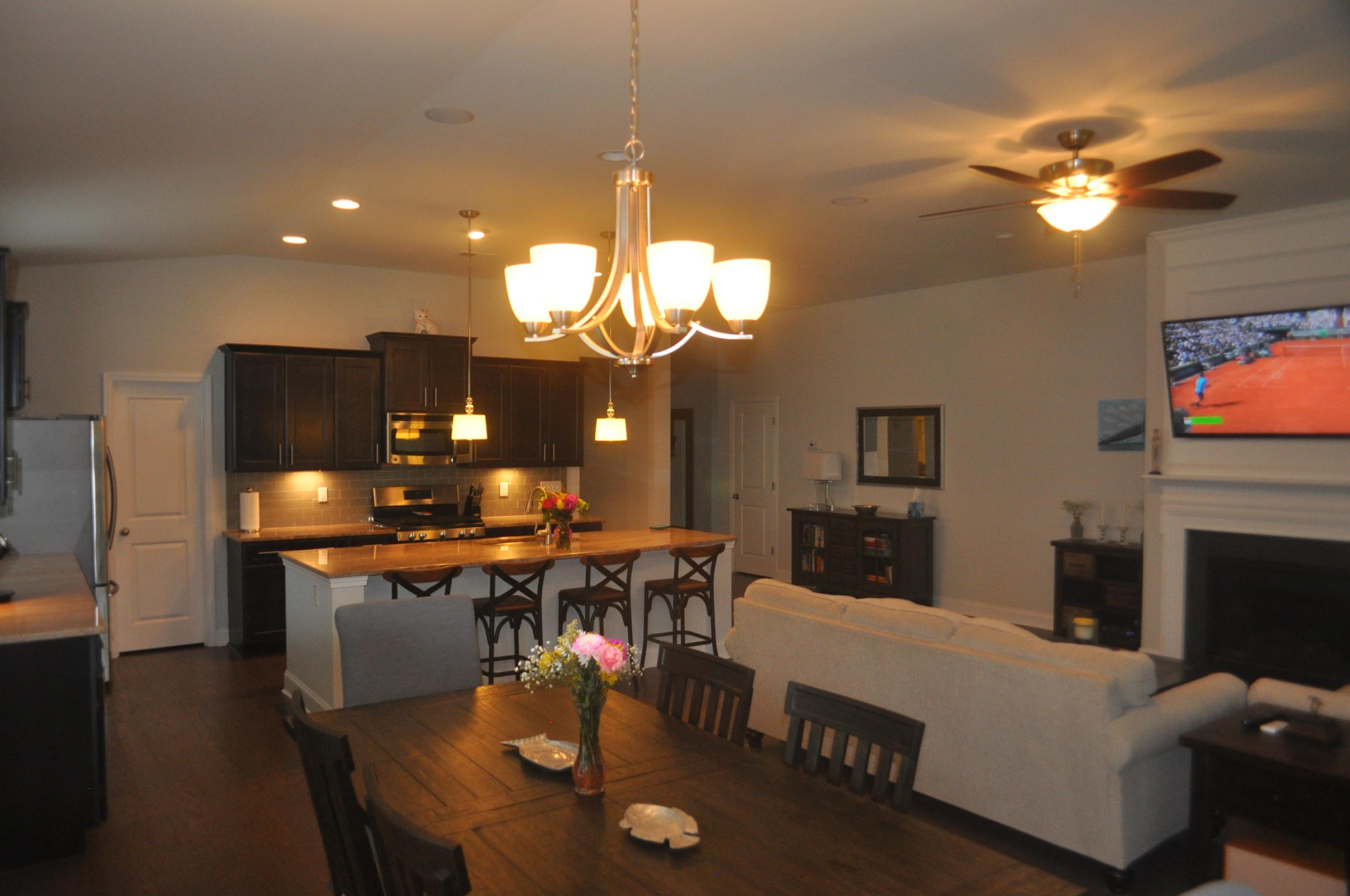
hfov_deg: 57.3
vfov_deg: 39.9
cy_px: 448
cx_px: 675
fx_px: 1236
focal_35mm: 33
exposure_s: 1/60
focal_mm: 22
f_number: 4
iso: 800
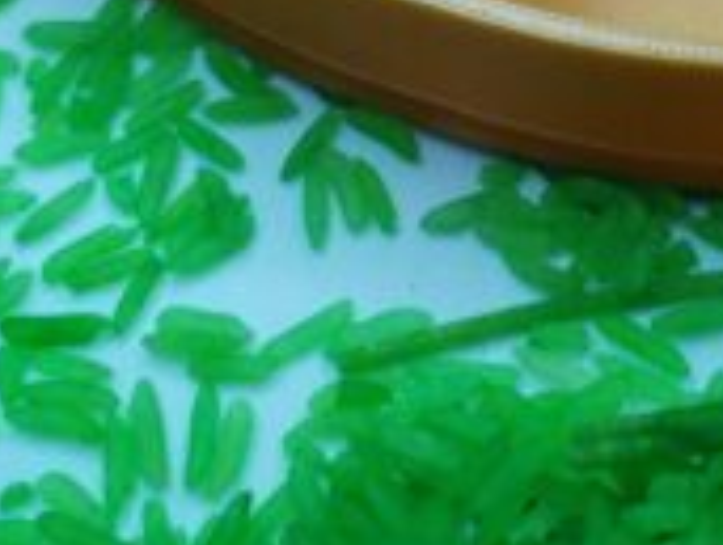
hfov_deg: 20.9
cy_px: -287
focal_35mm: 91
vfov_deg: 15.0
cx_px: 702
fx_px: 1905
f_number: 1.8
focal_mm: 4.75
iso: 287
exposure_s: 1/100
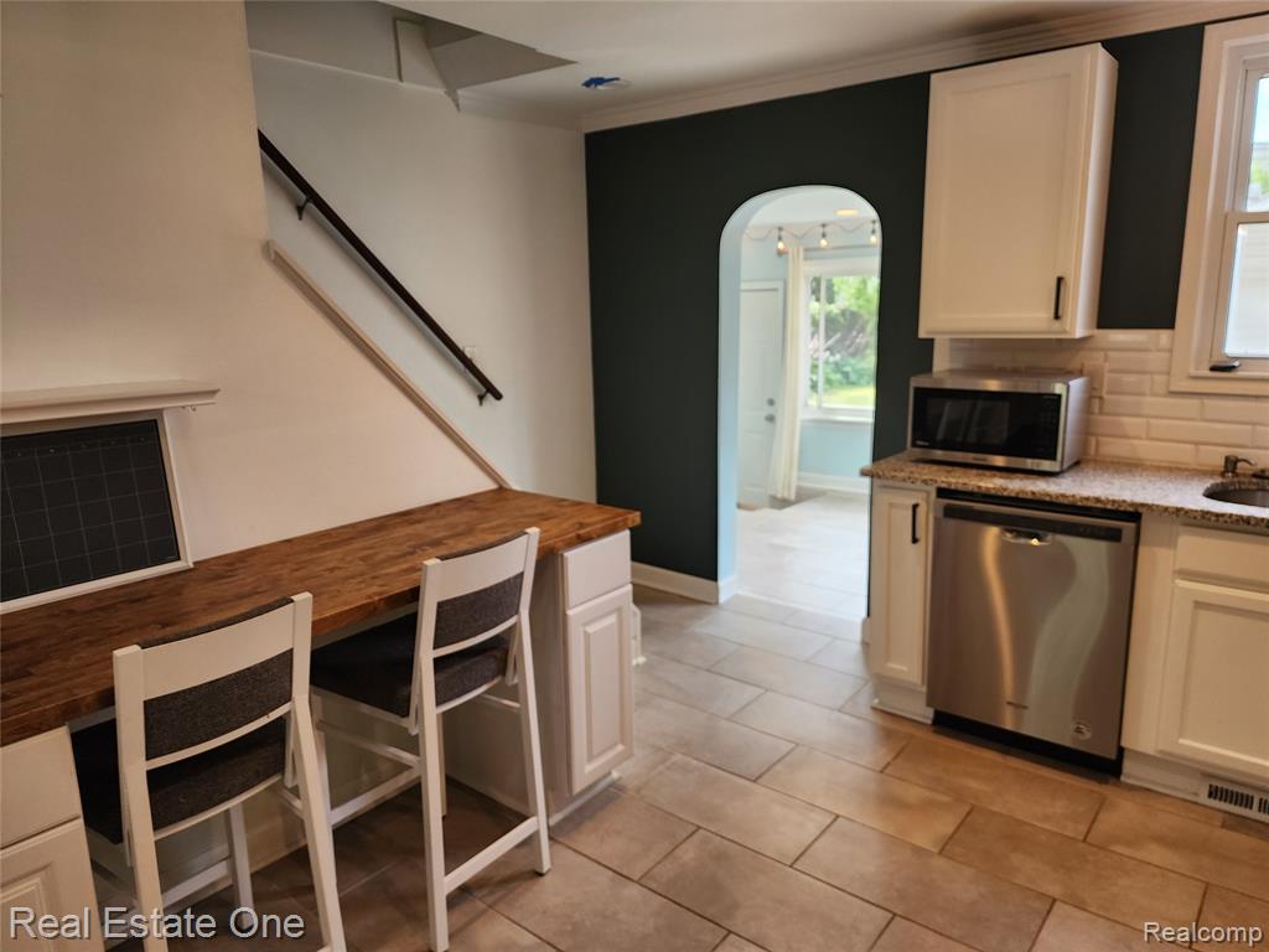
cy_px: 476
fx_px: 843
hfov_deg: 73.9
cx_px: 634
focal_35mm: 23
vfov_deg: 58.9
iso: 100
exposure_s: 1/120
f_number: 1.8
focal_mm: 6.4
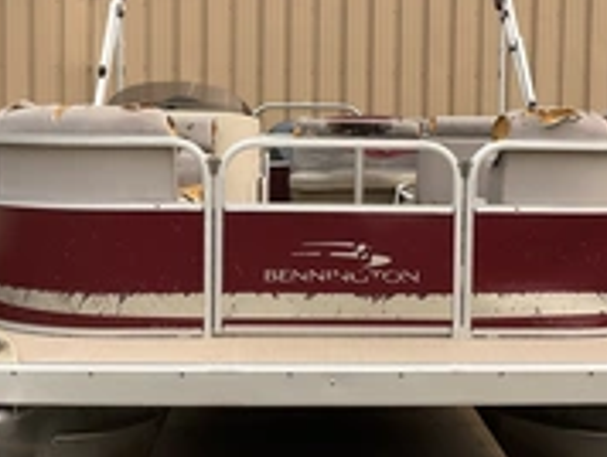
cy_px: 191
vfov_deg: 22.6
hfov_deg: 29.7
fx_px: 1141
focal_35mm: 65
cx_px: 361
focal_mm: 3
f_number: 1.8
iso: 25
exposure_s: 1/1168
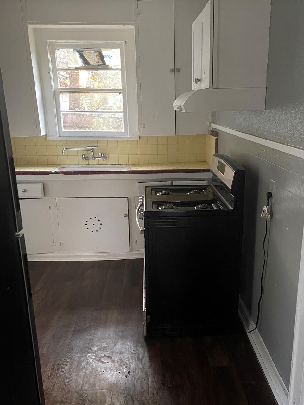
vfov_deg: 60.0
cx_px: 158
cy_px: 208
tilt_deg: -17.0
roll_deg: +1.1
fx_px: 351
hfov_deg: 46.8
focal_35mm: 30
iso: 640
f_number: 1.6
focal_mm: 5.1
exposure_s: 1/33
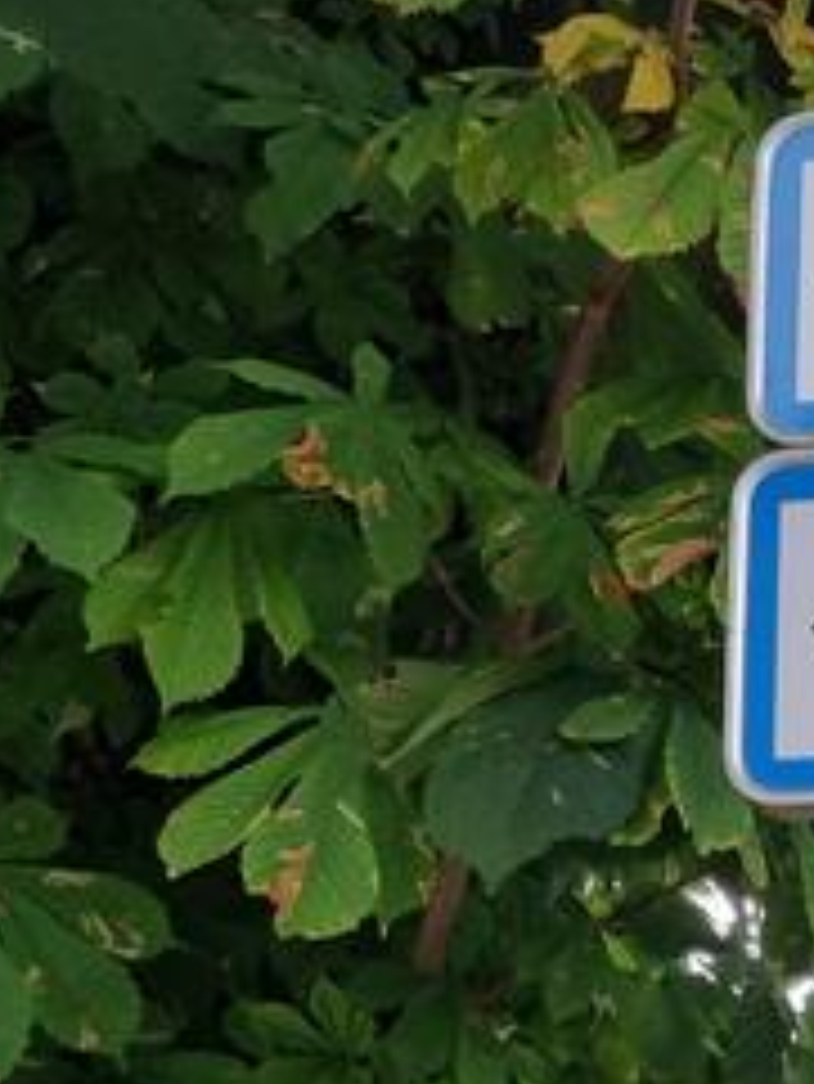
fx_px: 3195
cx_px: 1381
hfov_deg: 13.3
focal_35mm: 102
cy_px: 1205
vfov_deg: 18.5
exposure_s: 1/100
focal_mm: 6.7
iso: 64
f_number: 1.8
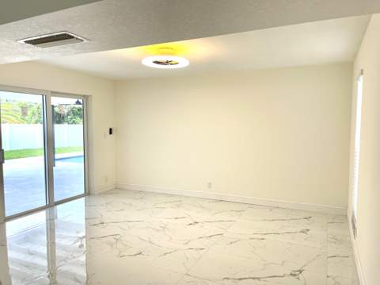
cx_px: 190
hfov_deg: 69.4
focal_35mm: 25
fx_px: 274
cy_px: 142
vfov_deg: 54.8
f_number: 1.6
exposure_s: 1/169
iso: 32
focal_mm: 5.1
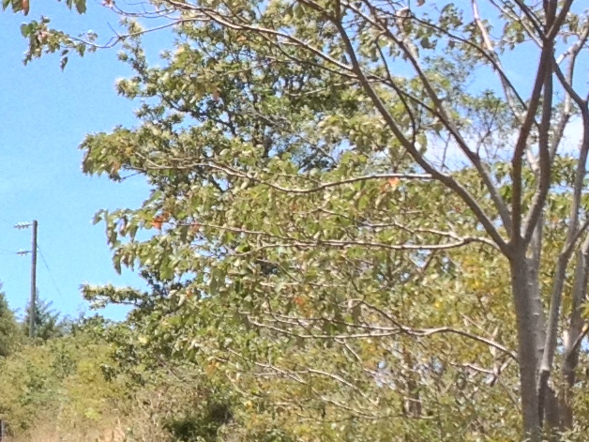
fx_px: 3097
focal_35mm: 182
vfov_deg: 8.2
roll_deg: +0.9
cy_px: 207
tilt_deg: +4.9
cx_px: -36
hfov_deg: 10.7
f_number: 2.4
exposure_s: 1/525
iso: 50
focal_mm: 4.28
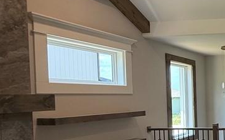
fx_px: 257
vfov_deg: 30.1
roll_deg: +0.5
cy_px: 100
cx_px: 307
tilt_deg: -1.3
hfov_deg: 32.3
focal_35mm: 42
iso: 100
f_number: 2.2
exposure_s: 1/99
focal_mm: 2.22
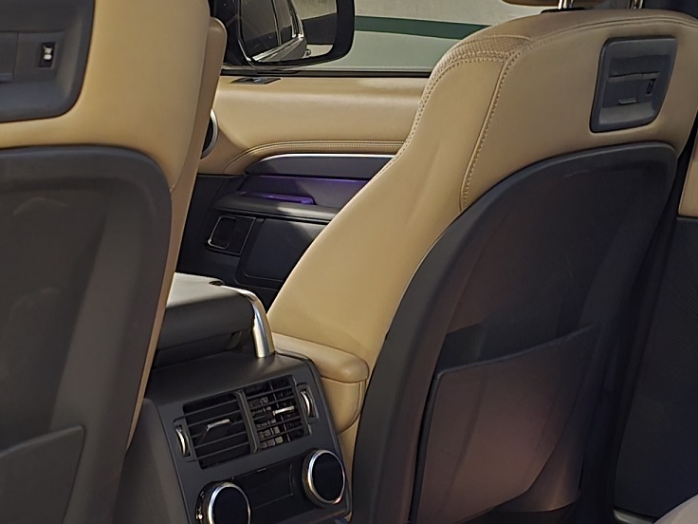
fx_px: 1512
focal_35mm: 75
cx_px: 275
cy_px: 279
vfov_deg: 19.6
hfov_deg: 25.9
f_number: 1.7
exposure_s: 1/20
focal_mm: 6.3
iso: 2500
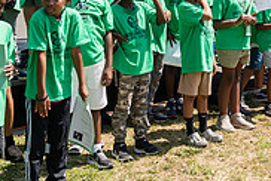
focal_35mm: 89
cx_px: 214
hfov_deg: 22.5
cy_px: -35
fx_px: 671
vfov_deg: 14.9
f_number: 4
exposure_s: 1/500
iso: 100
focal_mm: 28
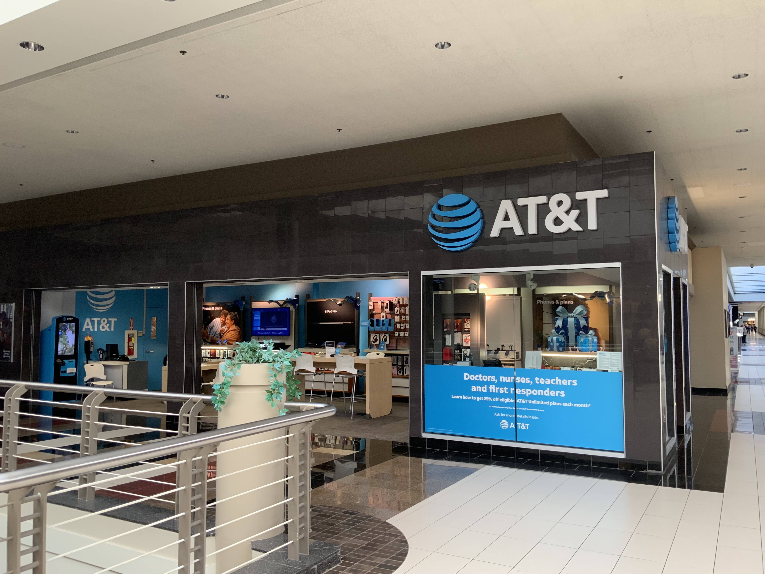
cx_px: 382
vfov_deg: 48.2
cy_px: 287
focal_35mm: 29
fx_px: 641
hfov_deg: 61.7
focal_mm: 3
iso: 64
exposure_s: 1/101
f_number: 1.8
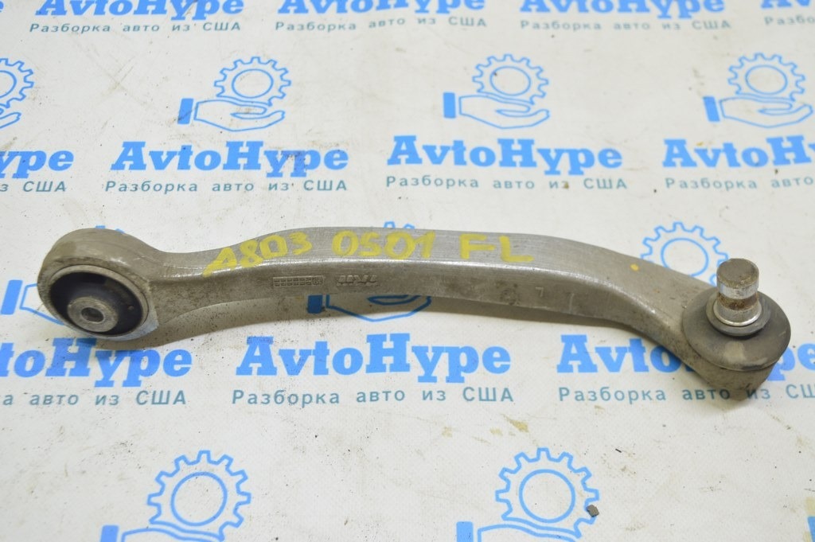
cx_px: 408
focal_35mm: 42
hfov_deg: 46.4
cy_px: 271
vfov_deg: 31.8
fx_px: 950
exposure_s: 1/20
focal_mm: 28
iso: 400
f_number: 5.6
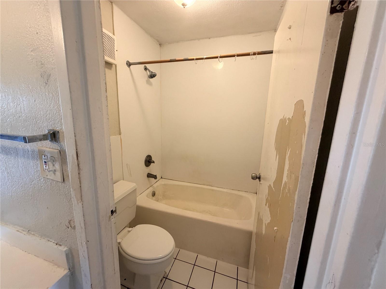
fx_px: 156
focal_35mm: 14
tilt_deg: -11.5
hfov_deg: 102.1
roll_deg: -1.2
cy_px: 144
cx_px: 193
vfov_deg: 85.7
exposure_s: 1/60
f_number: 2.2
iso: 320
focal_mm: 2.22
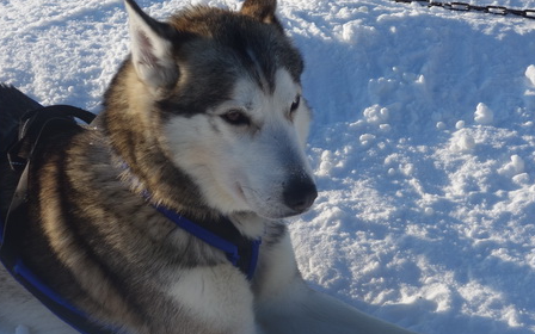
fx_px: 1327
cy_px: 163
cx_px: 233
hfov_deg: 22.8
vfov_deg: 14.4
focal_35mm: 91
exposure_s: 1/640
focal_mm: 18.66
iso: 125
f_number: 5.6
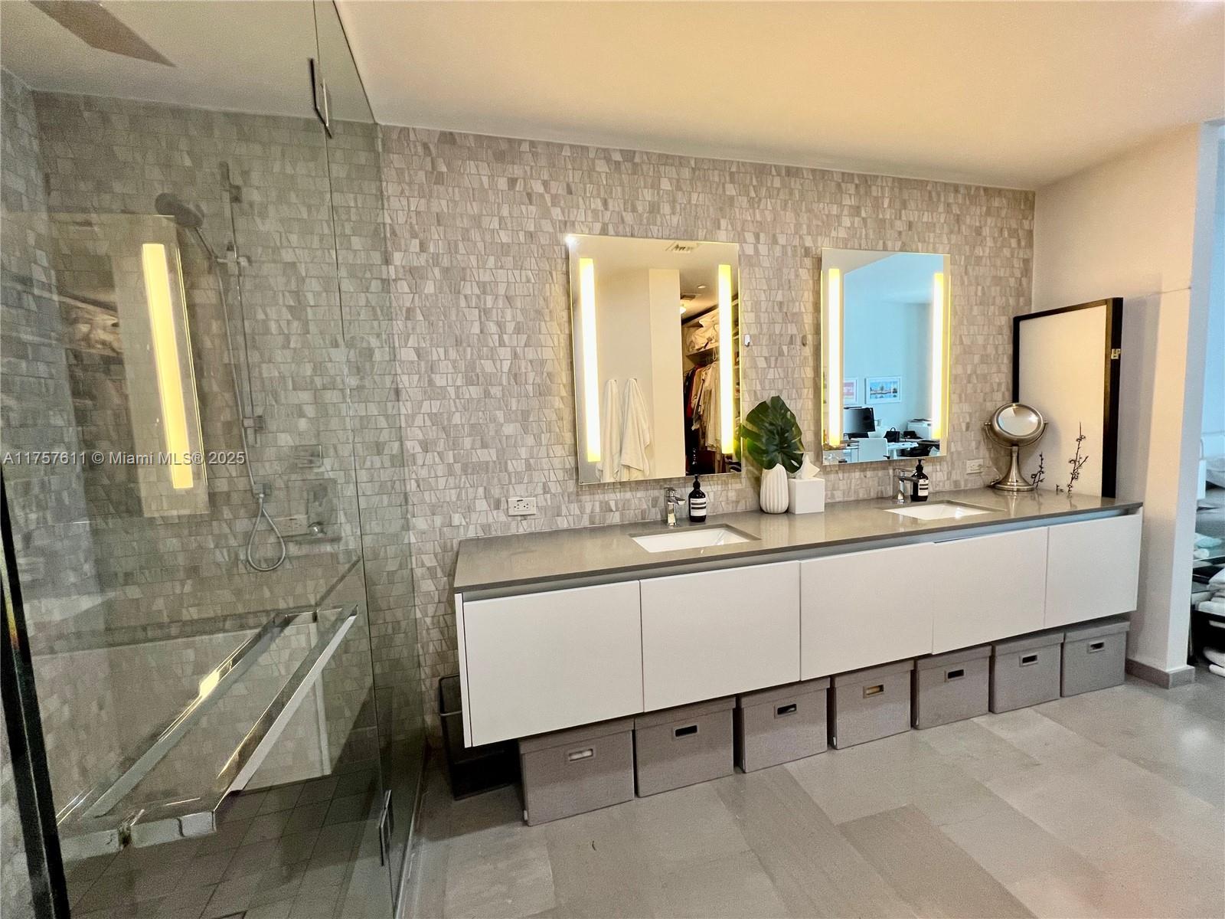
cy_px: 460
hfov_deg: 106.2
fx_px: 460
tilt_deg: -5.5
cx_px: 612
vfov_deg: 89.9
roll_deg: +2.2
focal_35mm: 13
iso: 160
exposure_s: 1/120
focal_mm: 1.57
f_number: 1.8
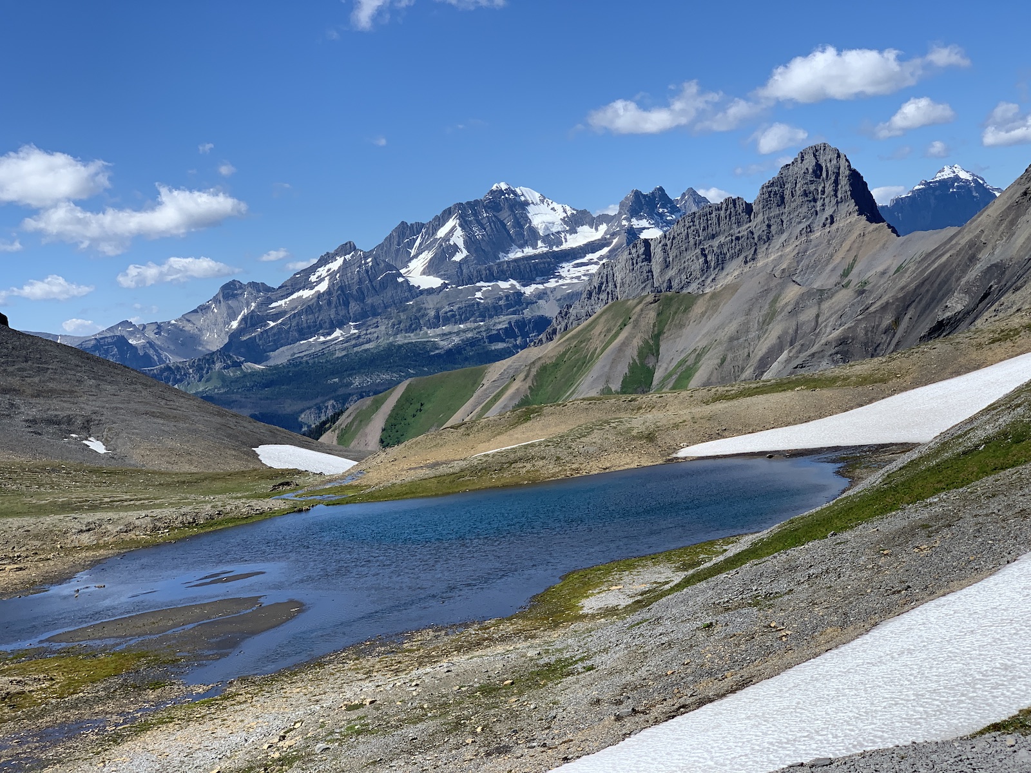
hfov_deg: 36.8
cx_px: 516
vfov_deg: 28.0
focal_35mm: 52
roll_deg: +7.0
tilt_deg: -1.8
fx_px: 1549
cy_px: 386
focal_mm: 6
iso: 16
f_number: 2.4
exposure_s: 1/1295
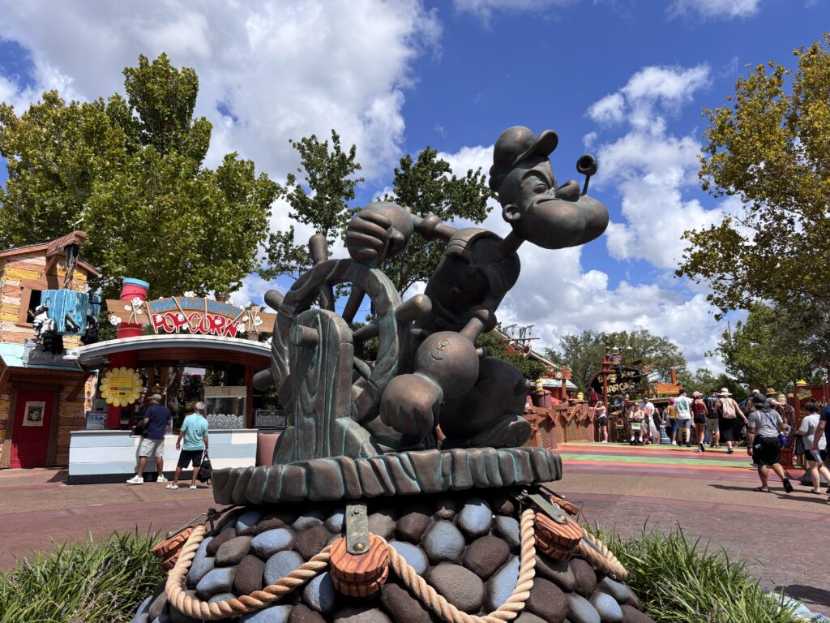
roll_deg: -1.1
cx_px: 415
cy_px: 312
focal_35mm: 26
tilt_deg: +6.4
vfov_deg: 53.1
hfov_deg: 67.3
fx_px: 623
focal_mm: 5.96
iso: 50
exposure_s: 1/3650
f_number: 1.6
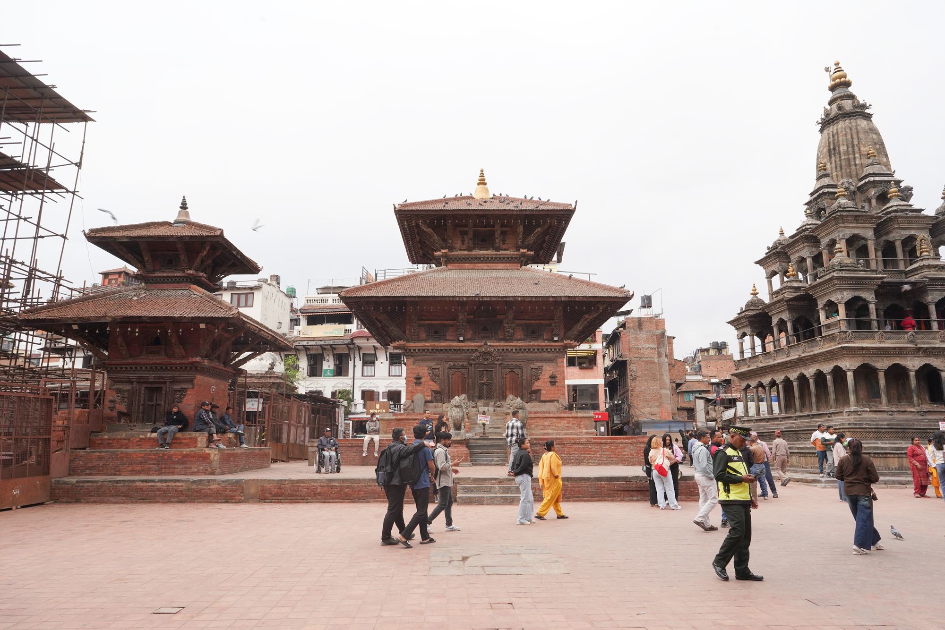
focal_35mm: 24
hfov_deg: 73.7
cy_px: 315
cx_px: 472
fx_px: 630
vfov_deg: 53.1
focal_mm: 24
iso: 800
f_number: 14
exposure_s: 1/100
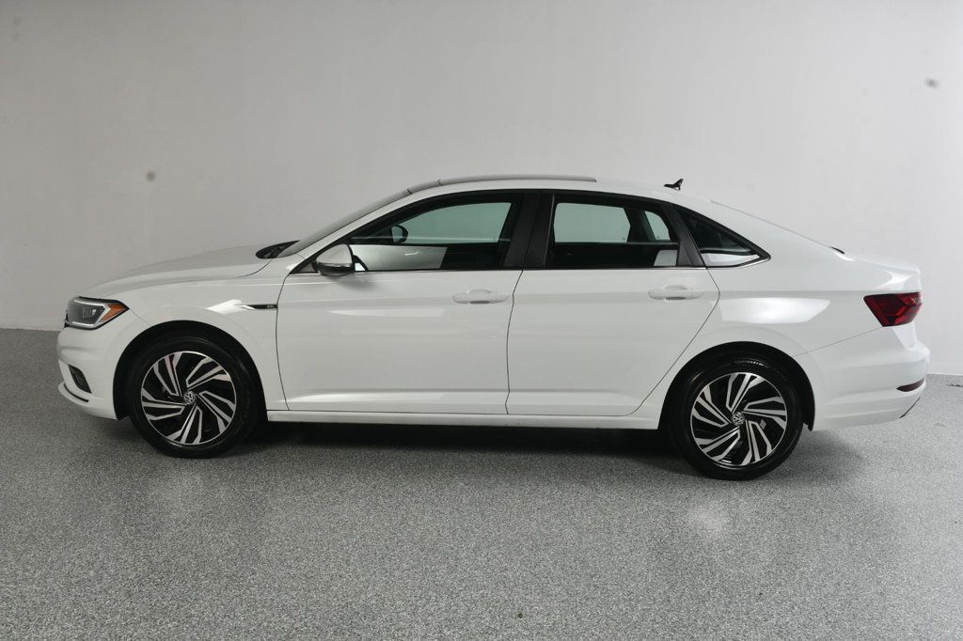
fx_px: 882
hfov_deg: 57.2
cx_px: 482
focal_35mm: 33
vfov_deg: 39.9
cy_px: 320
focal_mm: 22
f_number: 13
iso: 100
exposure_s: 1/160
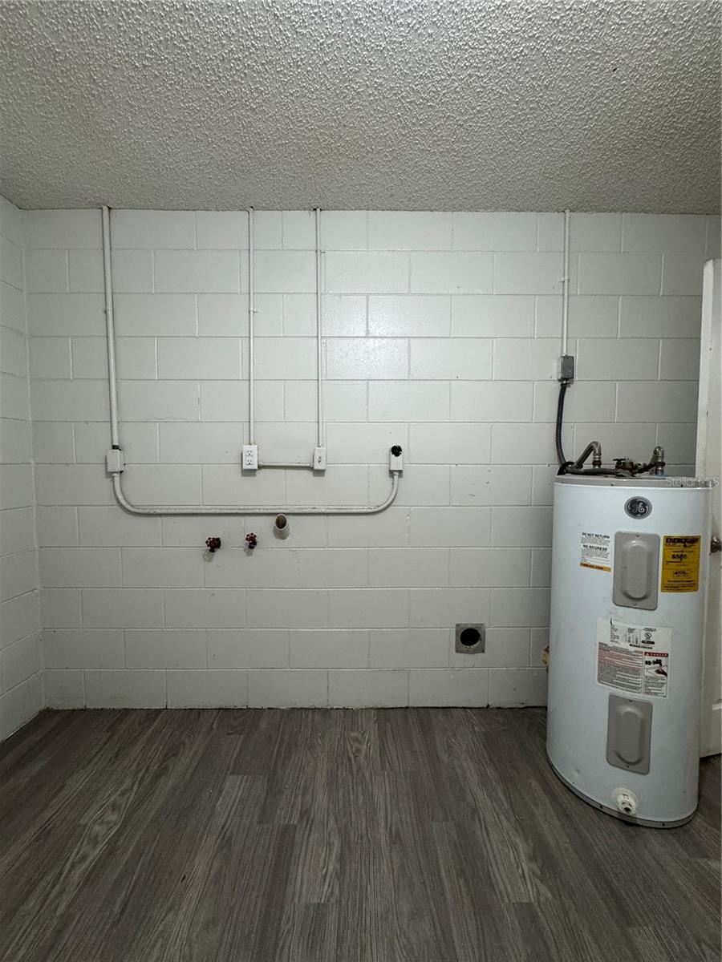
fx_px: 389
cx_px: 361
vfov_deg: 102.1
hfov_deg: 85.7
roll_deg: +0.3
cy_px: 481
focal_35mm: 14
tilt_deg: -2.6
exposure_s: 1/60
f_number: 2.2
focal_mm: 2.22
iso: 400
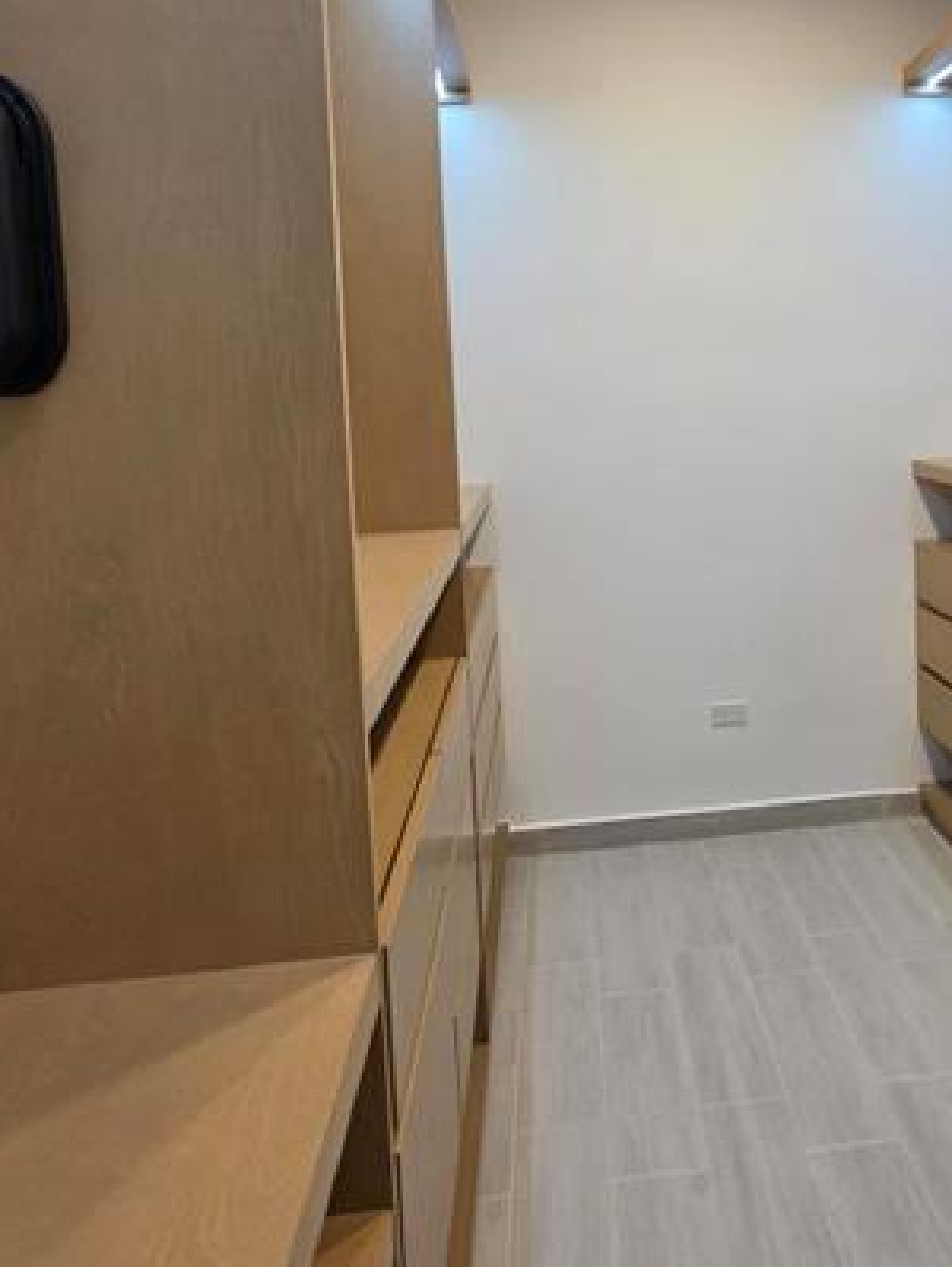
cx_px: 679
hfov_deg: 53.2
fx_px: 915
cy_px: 454
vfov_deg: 68.0
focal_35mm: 25
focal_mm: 2.2
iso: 200
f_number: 1.9
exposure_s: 1/120
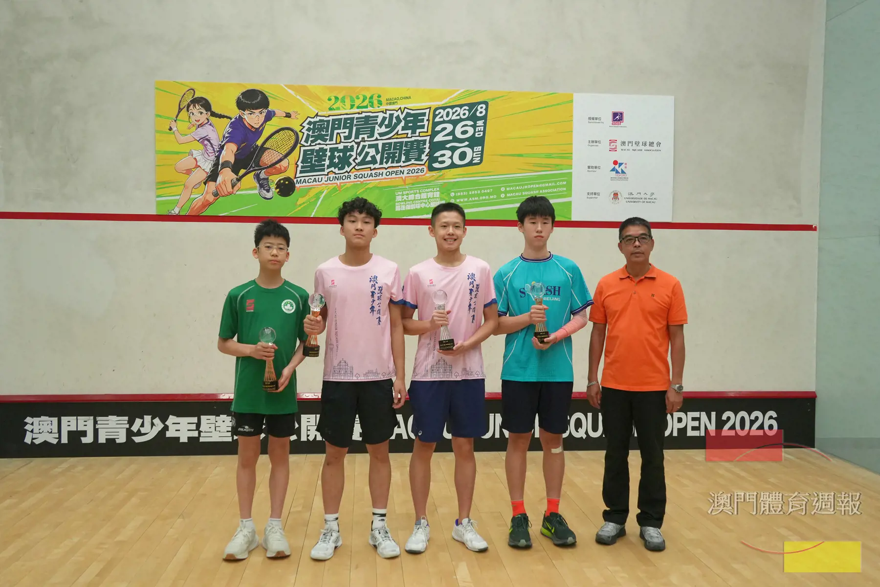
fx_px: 770
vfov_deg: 41.7
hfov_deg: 59.5
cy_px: 294
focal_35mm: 32
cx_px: 440
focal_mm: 21
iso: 1600
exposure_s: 1/640
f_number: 4.5
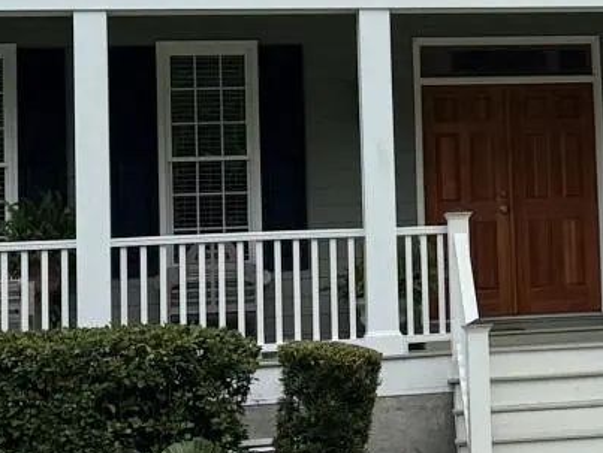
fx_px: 2075
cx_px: 732
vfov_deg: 12.4
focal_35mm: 119
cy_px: 78
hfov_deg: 15.9
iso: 100
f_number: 1.78
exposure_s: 1/9091
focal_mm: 6.76
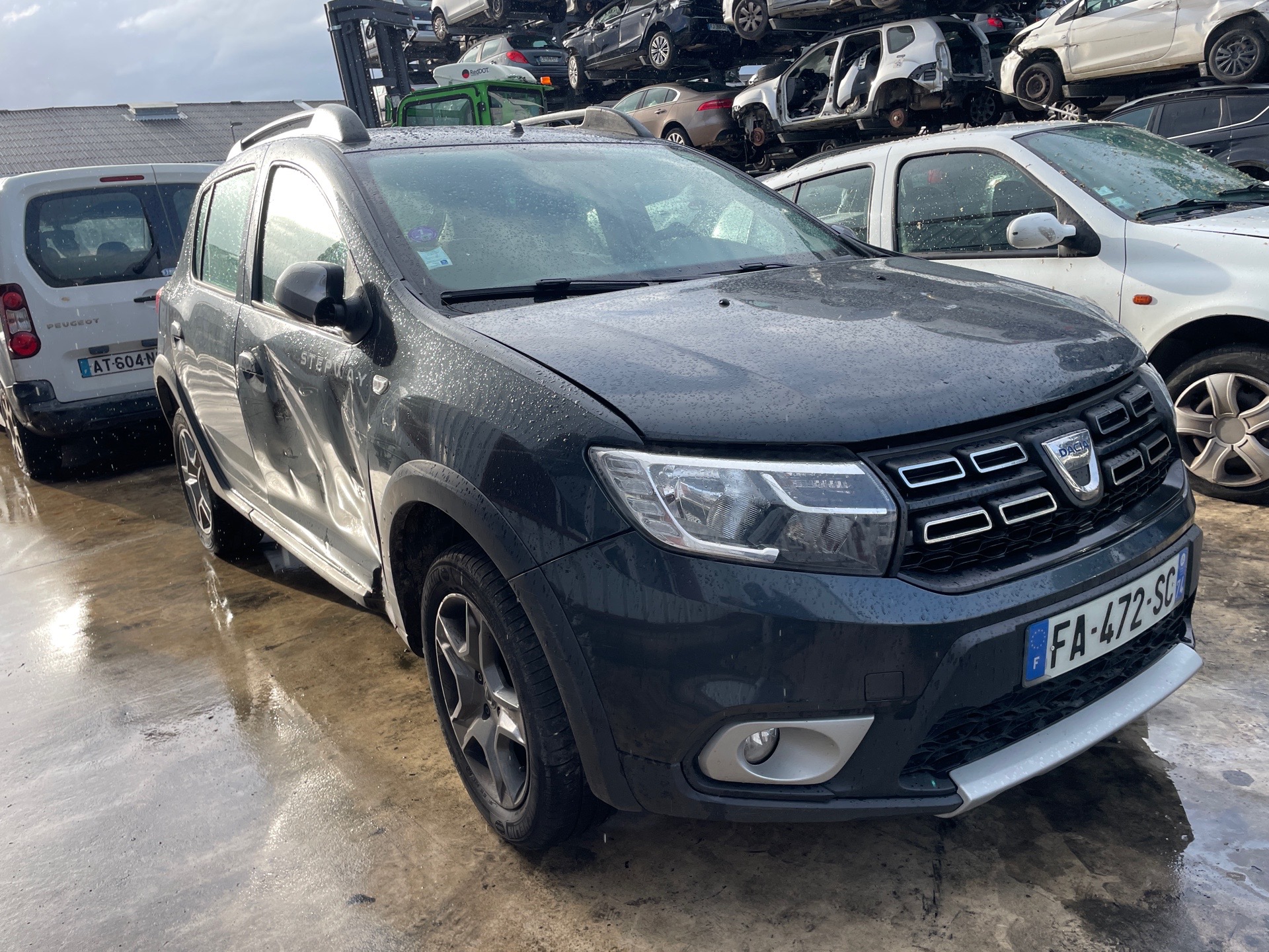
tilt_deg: -17.5
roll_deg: +7.8
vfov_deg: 53.1
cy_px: 476
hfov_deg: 67.3
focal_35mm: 26
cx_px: 634
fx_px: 953
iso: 32
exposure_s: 1/807
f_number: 1.6
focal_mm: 4.2
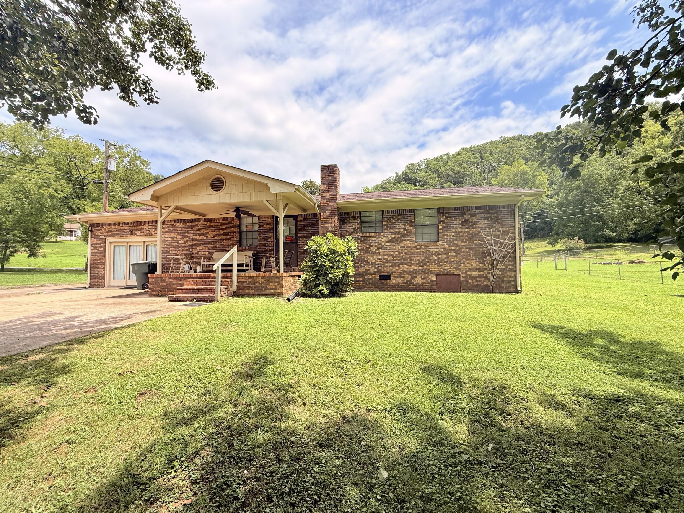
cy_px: 256
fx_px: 277
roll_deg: +0.0
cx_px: 342
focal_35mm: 14
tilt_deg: +3.0
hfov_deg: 102.1
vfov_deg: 85.7
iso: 50
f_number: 2.2
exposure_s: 1/1848
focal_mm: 2.22
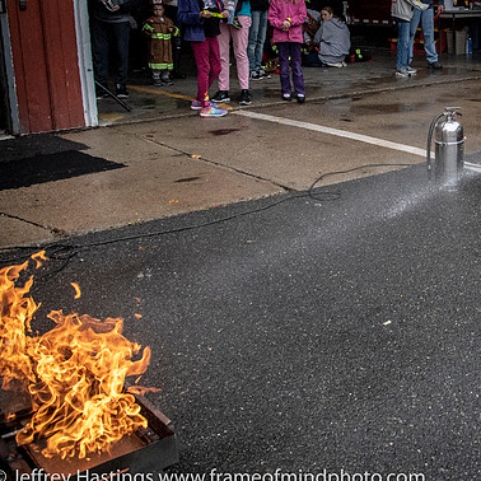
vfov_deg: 34.7
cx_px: 537
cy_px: 129
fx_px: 755
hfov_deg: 31.2
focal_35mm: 48
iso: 2000
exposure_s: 1/8000
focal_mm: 16
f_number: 4
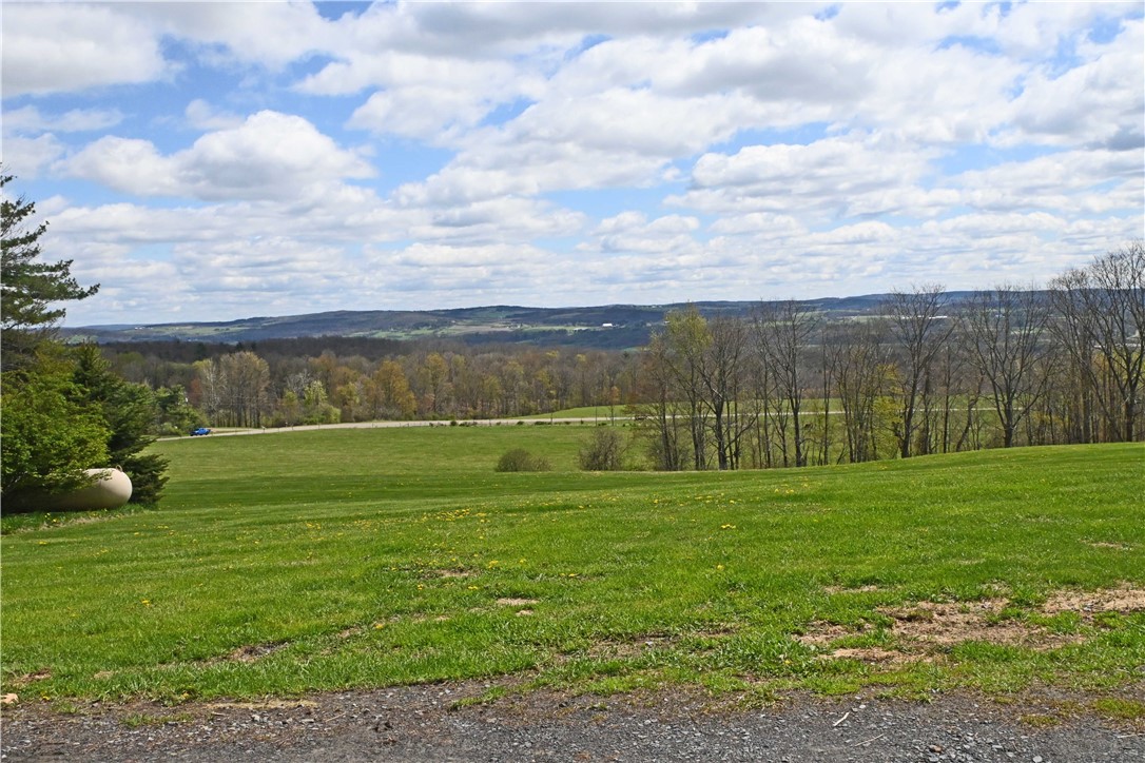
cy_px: 382
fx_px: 1050
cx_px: 572
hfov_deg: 57.2
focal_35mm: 33
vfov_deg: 40.0
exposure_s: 1/1000
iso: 1600
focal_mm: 22
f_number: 20
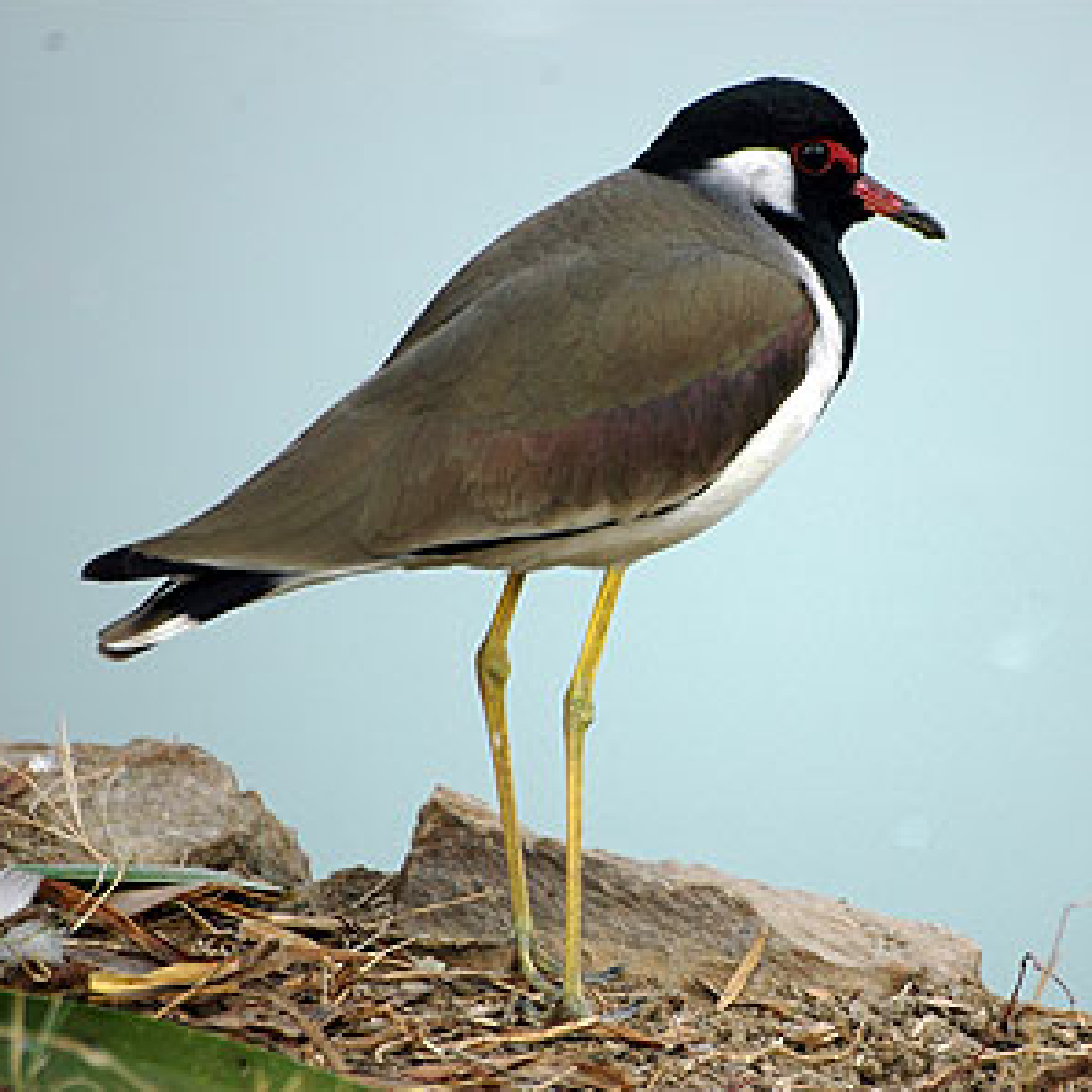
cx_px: 779
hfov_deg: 3.0
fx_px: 20665
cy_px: 546
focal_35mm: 579
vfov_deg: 3.0
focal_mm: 300
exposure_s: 1/250
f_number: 5.6
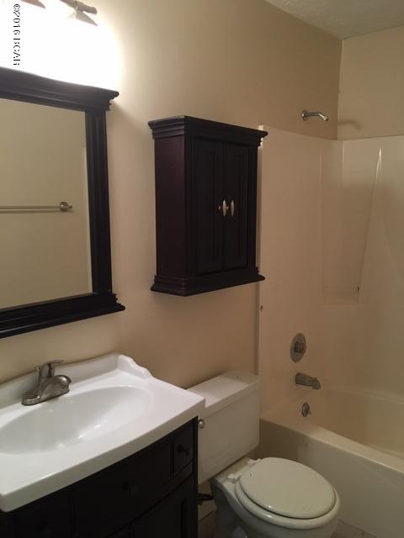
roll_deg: -0.8
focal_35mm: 29
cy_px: 269
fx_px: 451
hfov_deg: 48.2
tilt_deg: -7.2
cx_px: 202
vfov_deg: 61.7
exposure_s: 1/30
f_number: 2.2
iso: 125
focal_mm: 4.15
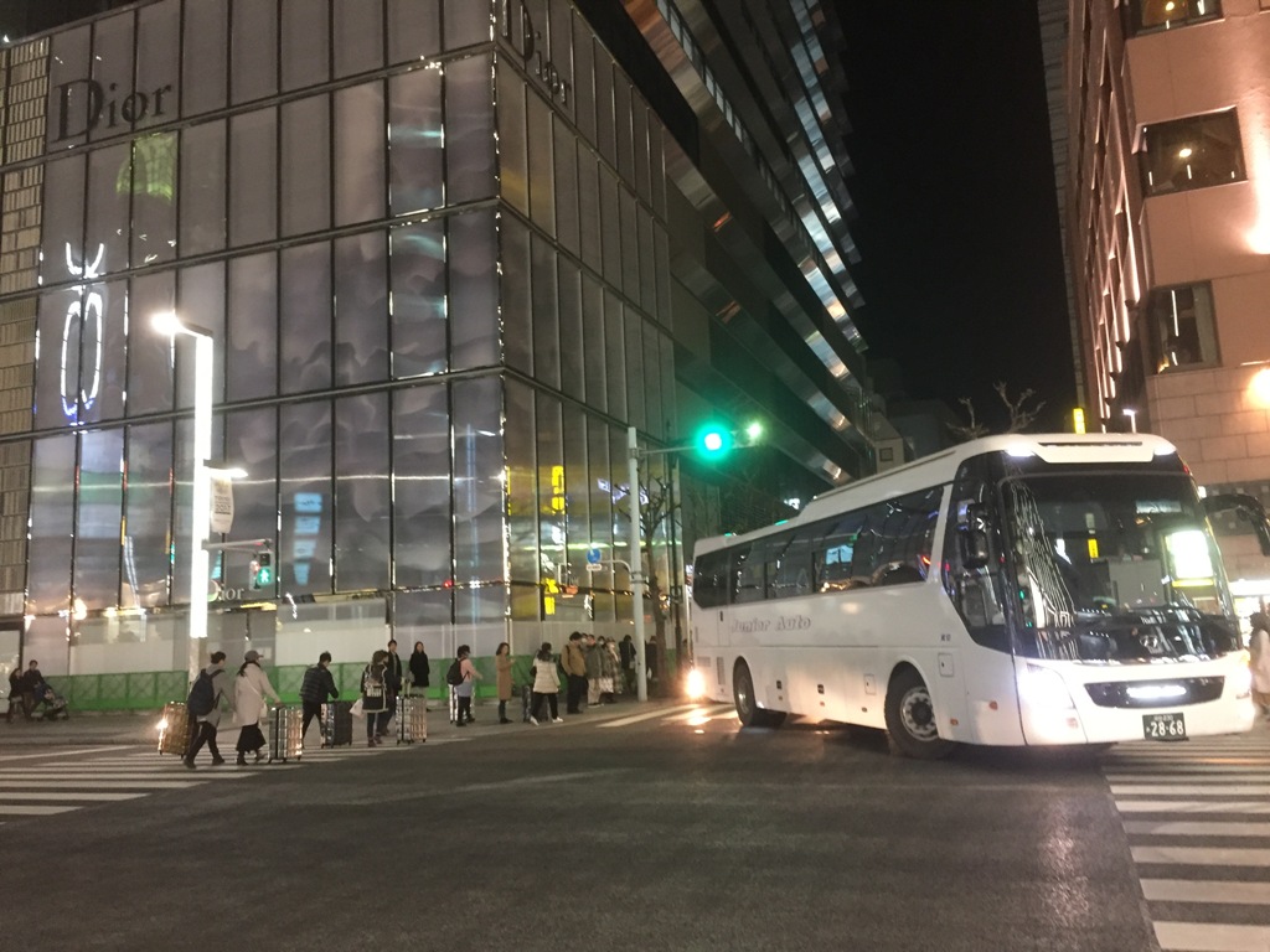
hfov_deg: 61.7
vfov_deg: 48.2
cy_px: 476
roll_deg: +2.4
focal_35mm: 29
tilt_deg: +8.5
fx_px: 1064
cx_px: 635
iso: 250
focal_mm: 4.15
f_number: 2.2
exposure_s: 1/17
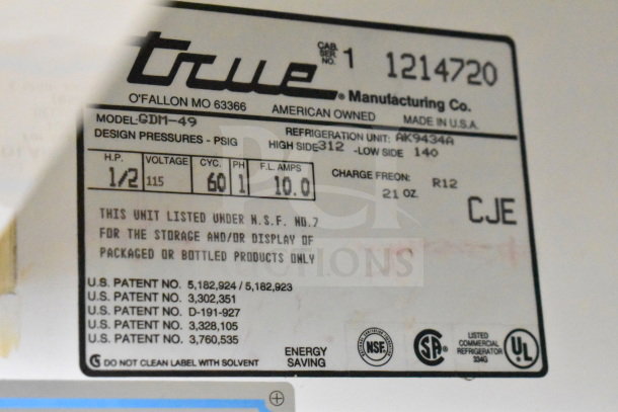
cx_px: 309
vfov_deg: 17.5
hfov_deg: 26.0
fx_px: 1339
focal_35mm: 78
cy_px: 206
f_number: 5.6
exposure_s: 1/50
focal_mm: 52
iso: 25600
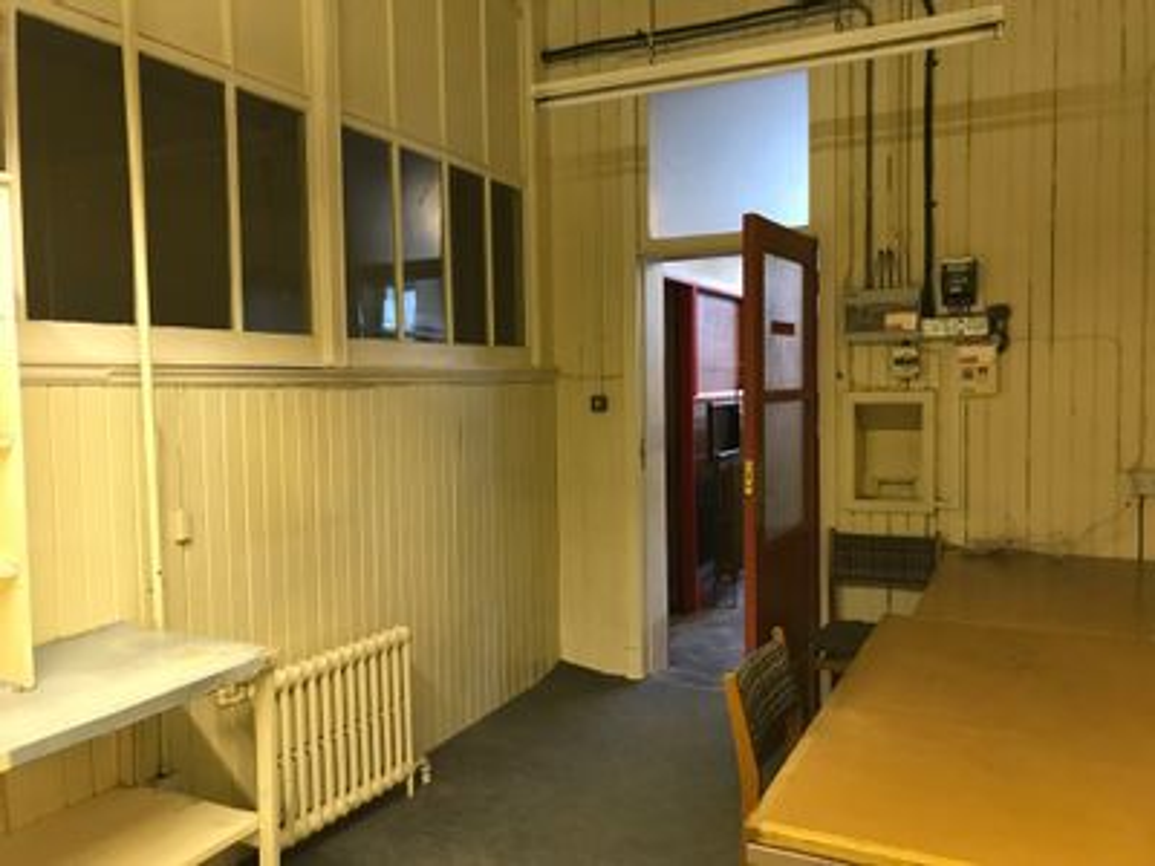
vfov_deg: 49.7
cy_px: 433
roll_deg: +0.5
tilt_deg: -3.4
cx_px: 578
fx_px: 934
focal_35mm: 28
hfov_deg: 63.4
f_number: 1.8
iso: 80
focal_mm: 3.99
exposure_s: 1/17
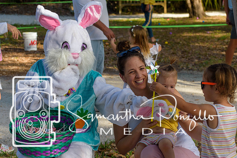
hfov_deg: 19.5
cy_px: 79
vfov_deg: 13.0
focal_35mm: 105
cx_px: 118
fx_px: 691
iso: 250
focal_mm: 70
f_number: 5.6
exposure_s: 1/500
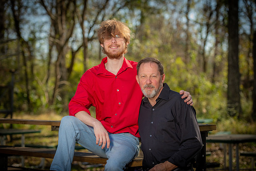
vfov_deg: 14.4
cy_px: 86
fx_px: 675
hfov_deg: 21.5
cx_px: 128
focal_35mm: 95
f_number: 4
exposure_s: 1/250
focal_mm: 95
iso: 50
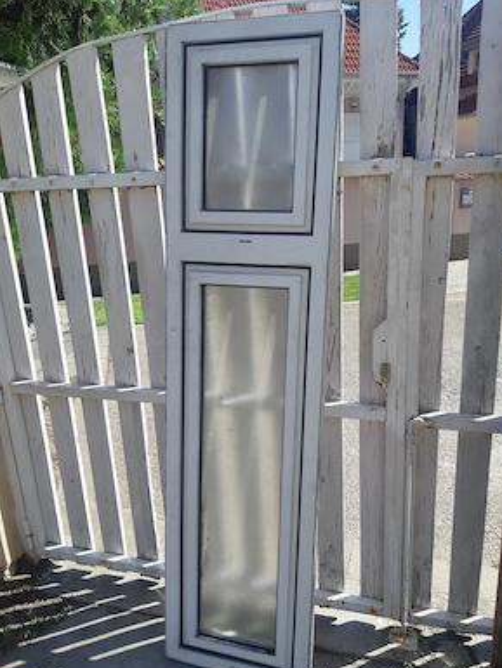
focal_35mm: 27
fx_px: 522
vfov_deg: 65.3
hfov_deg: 51.4
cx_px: 259
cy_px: 344
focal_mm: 3.93
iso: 40
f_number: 1.7
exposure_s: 1/1376
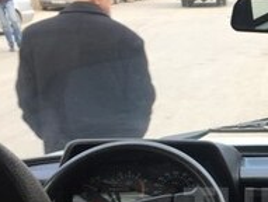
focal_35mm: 100
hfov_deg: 18.5
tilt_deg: -17.2
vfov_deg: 14.6
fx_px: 776
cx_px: 327
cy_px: 208
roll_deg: +0.5
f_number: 2.2
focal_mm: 4.15
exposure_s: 1/100
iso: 32
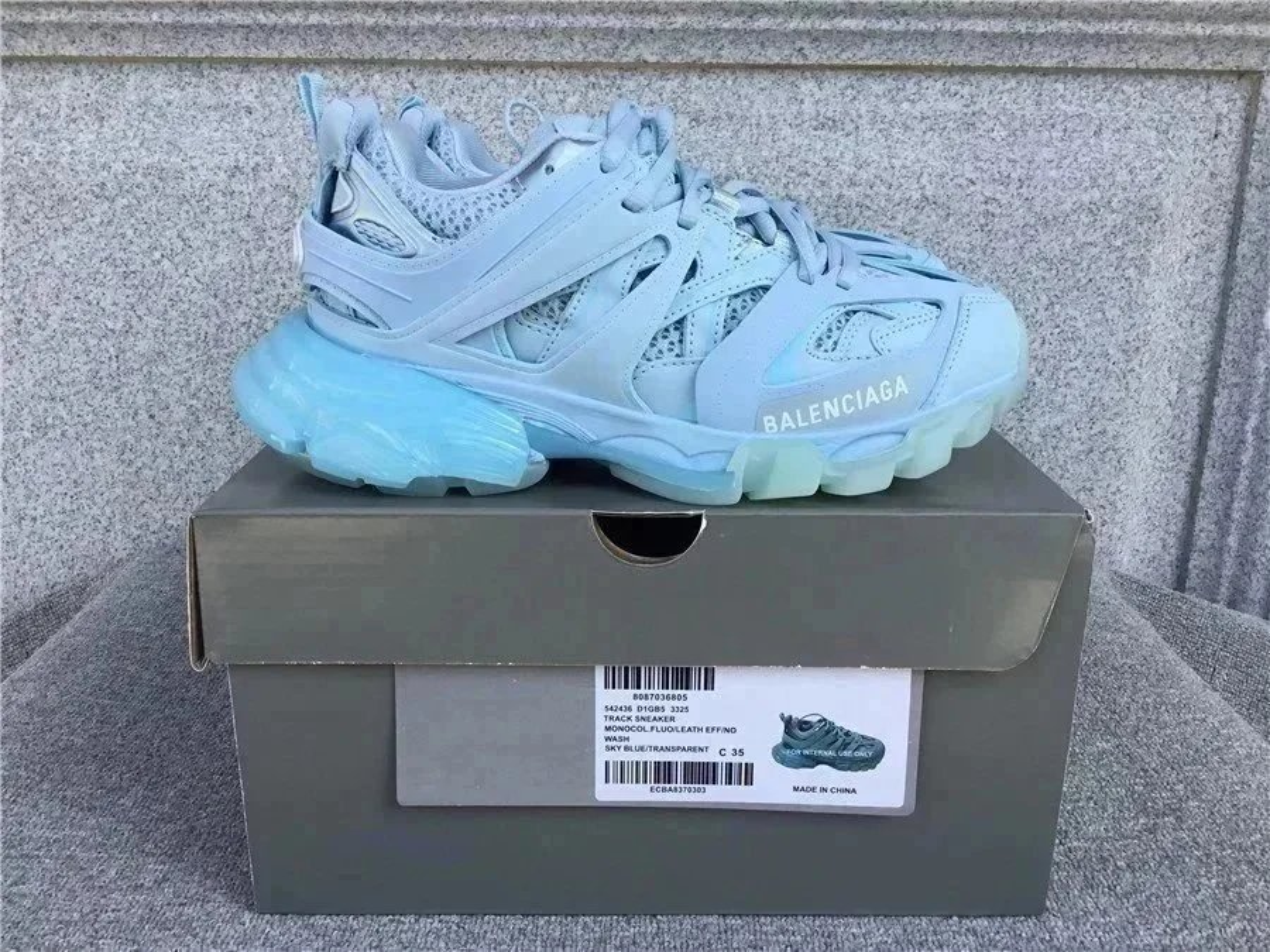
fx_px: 1137
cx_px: 635
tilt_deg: -16.9
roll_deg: +0.0
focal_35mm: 31
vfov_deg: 45.4
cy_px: 476
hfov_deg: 58.4
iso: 25
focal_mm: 3.3
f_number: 2.4
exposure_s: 1/310
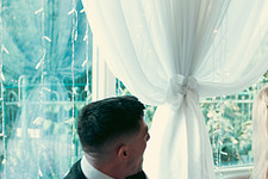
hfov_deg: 16.2
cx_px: 260
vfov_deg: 11.1
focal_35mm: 124
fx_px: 923
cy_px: 84
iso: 400
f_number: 3.5
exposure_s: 1/160
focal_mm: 48
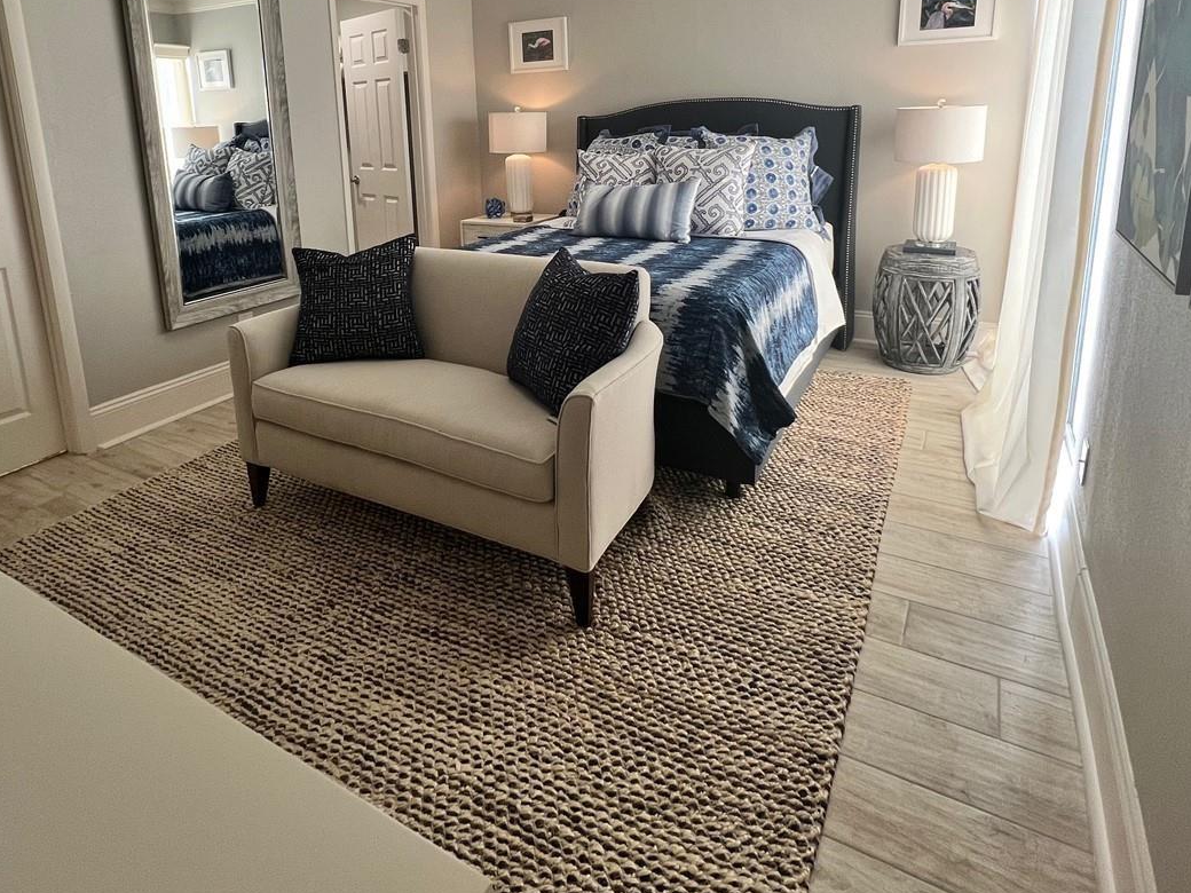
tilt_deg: -11.5
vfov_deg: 63.5
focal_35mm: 20
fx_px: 688
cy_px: 267
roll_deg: +2.3
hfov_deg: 81.4
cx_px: 526
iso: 125
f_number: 1.8
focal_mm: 1.57
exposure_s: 1/60
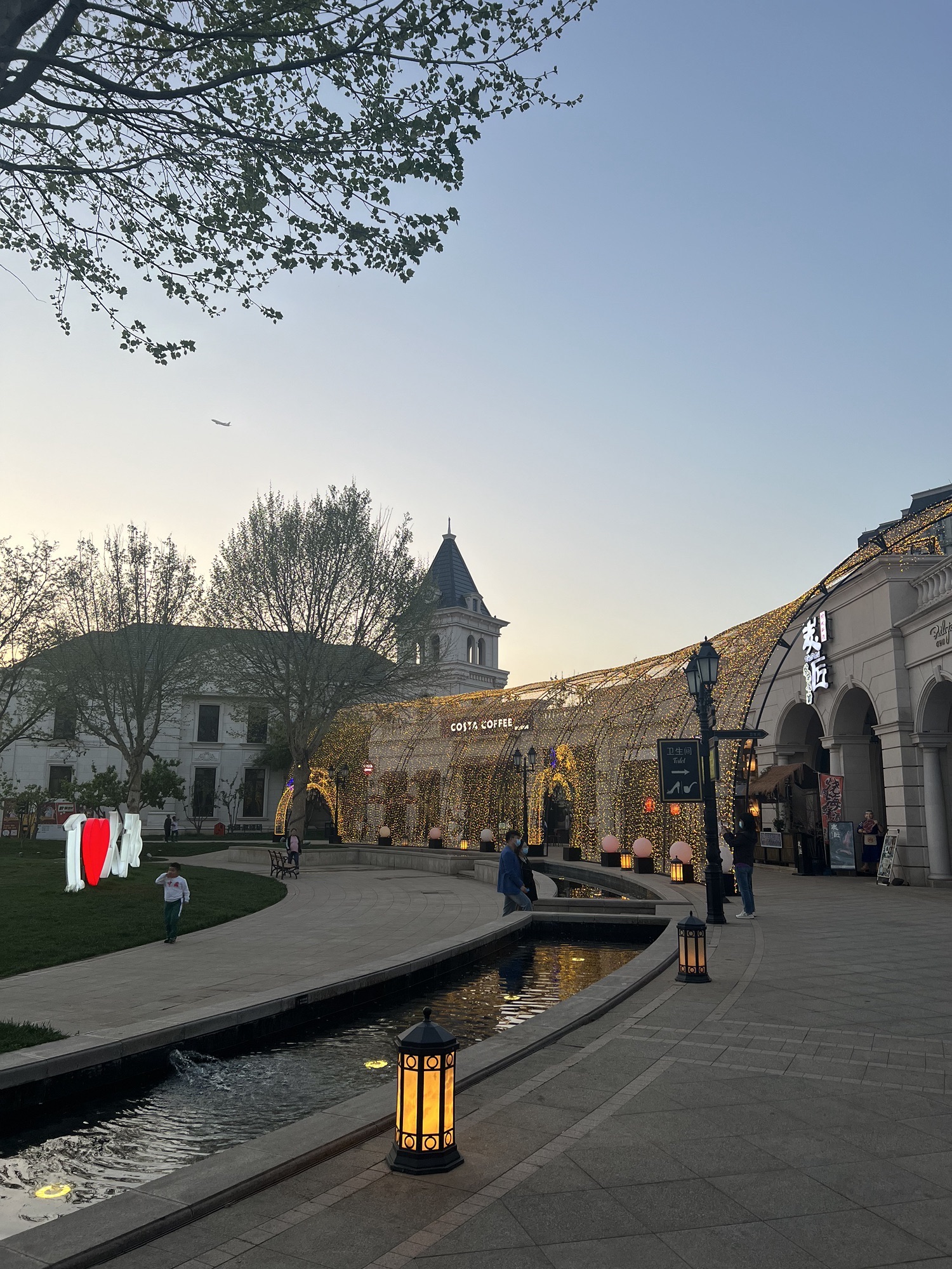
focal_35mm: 26
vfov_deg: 67.3
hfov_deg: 53.1
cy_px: 634
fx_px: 953
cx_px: 476
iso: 50
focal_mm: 5.7
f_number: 1.5
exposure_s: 1/340
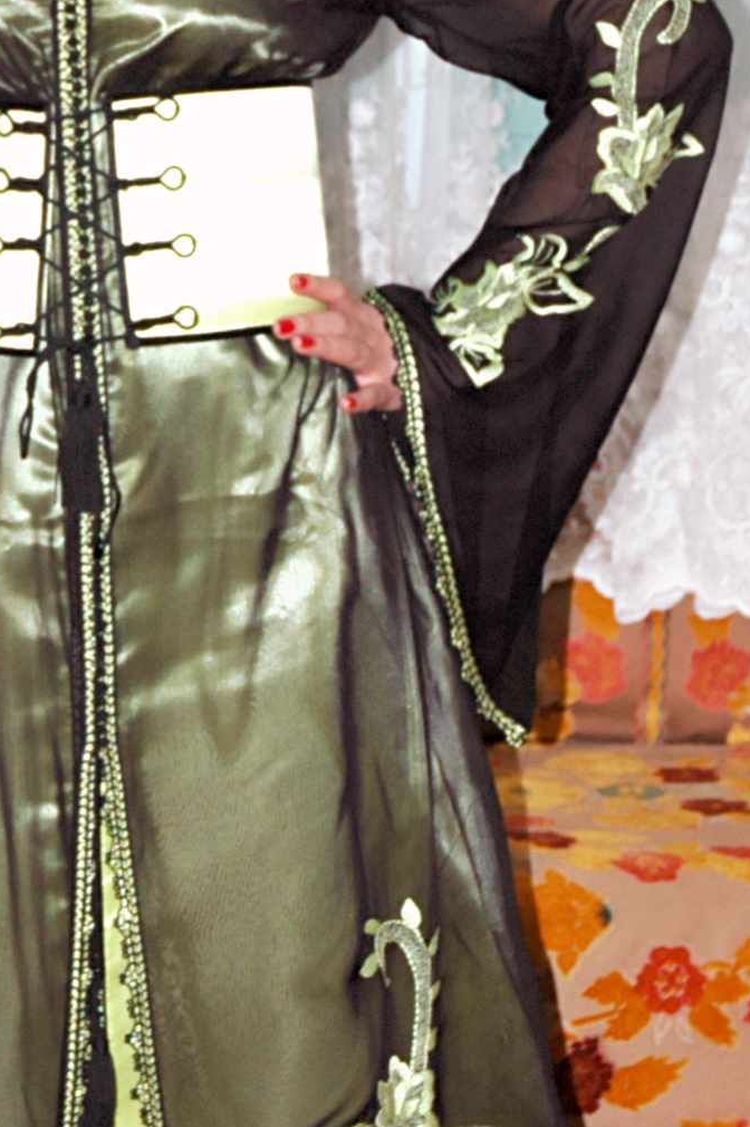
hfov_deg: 9.9
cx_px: 102
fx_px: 4333
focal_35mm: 138
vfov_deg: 14.8
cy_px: 617
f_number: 4
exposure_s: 1/60
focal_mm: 31
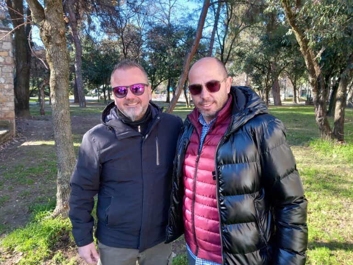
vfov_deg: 51.4
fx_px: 275
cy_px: 132
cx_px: 176
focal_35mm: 27
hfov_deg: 65.3
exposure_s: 1/100
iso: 40
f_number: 1.8
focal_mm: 4
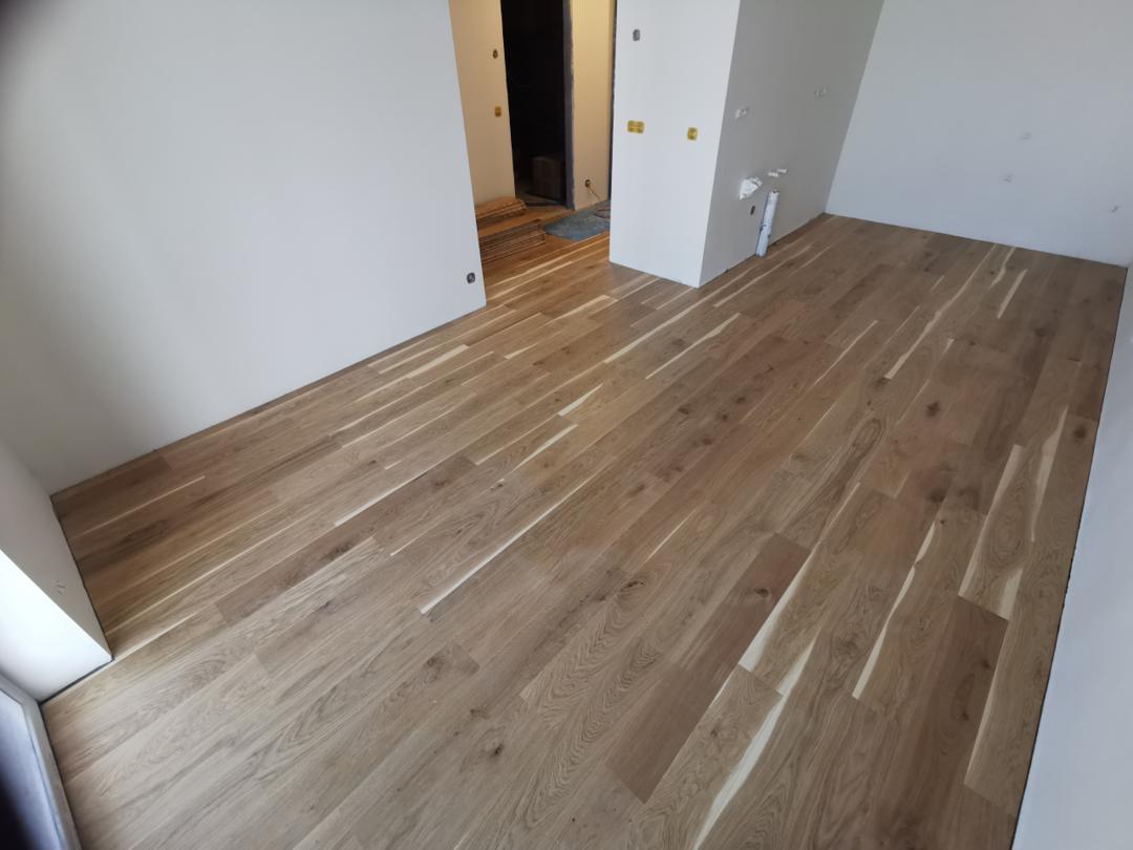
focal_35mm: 16
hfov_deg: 94.5
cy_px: 425
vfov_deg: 78.1
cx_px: 566
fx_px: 524
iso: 125
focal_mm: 2.35
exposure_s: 1/50
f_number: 2.2
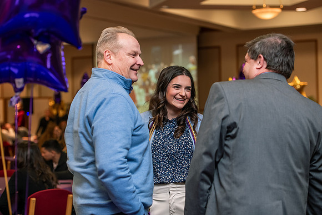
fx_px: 760
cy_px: 108
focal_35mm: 85
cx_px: 161
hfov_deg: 23.9
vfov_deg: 16.1
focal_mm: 85
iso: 1600
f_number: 3.5
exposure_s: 1/160
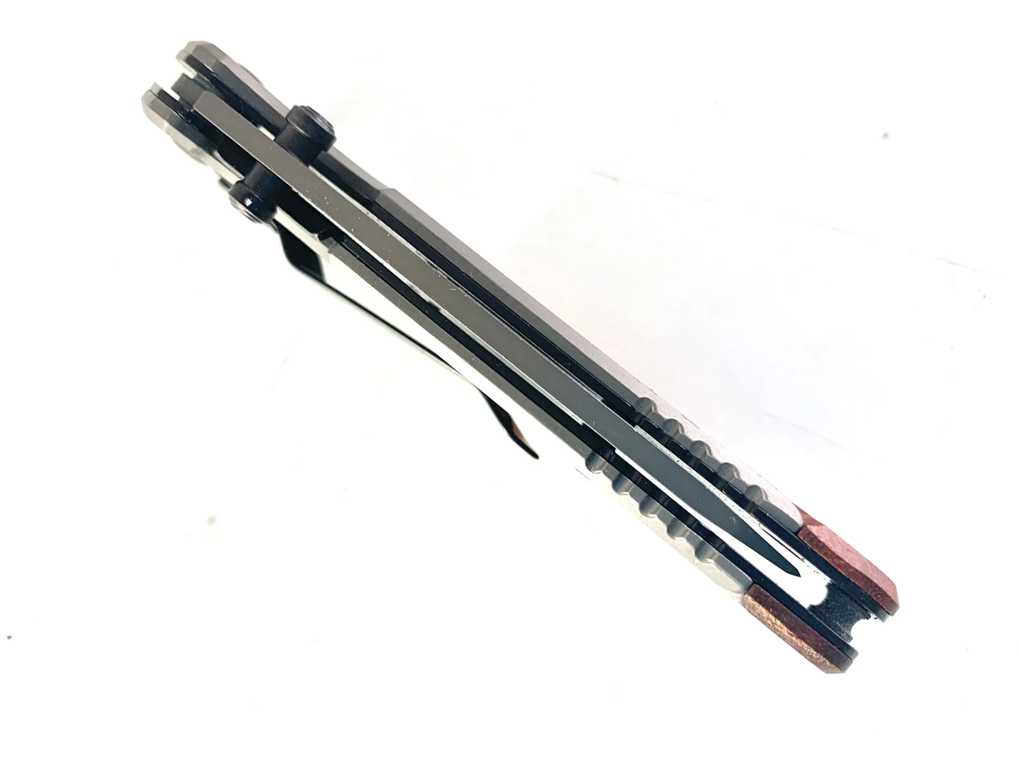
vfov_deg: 53.1
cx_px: 510
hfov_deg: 67.3
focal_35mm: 26
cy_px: 382
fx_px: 765
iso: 50
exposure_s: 1/121
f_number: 1.8
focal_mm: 4.25
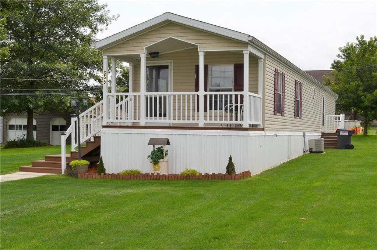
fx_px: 502
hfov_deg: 41.1
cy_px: 125
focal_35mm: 48
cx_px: 188
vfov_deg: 28.0
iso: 100
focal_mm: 32
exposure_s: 1/200
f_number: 11
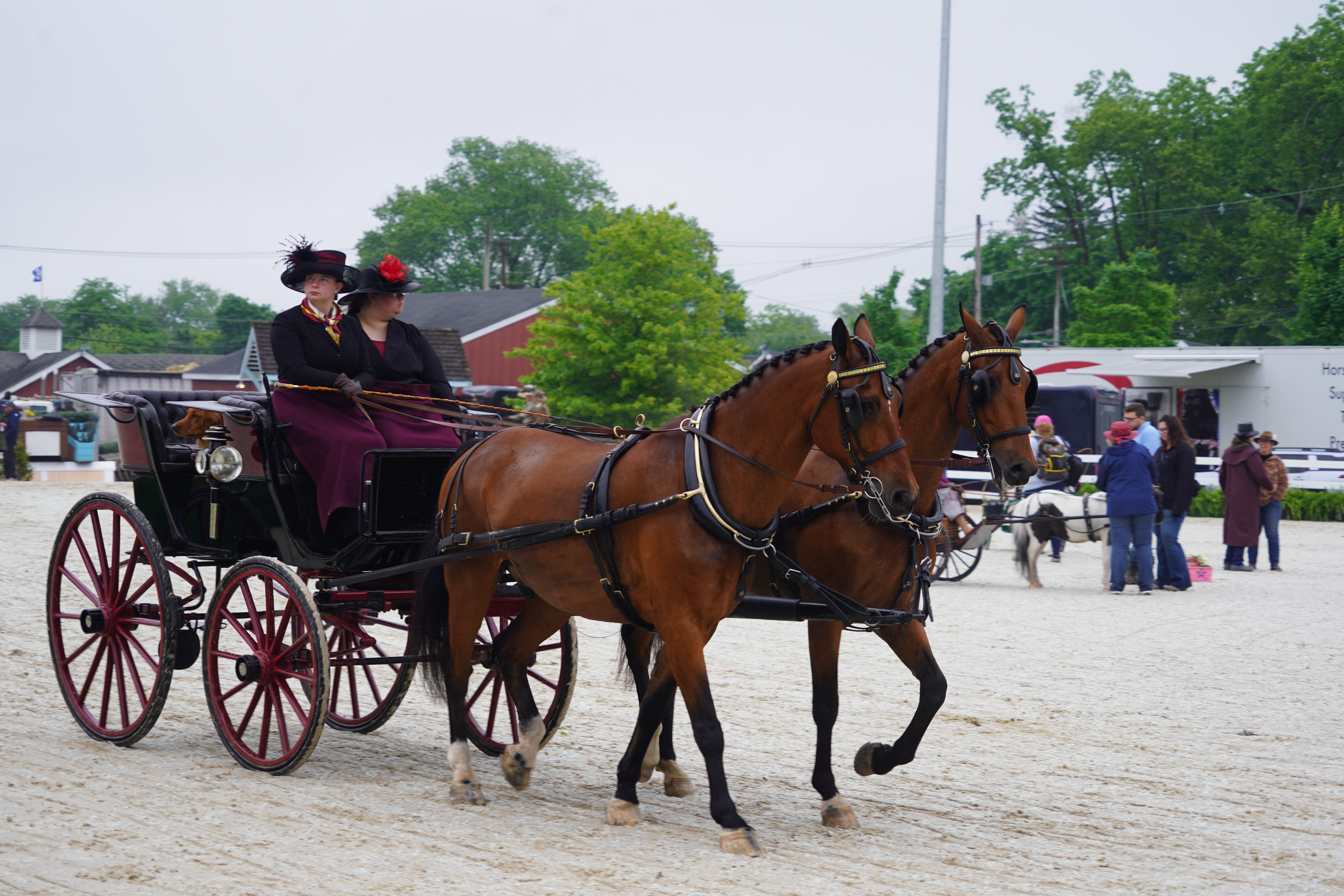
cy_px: 448
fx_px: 3098
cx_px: 672
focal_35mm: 83
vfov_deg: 16.5
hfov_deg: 24.5
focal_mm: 83
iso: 100
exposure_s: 1/125
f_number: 5.6
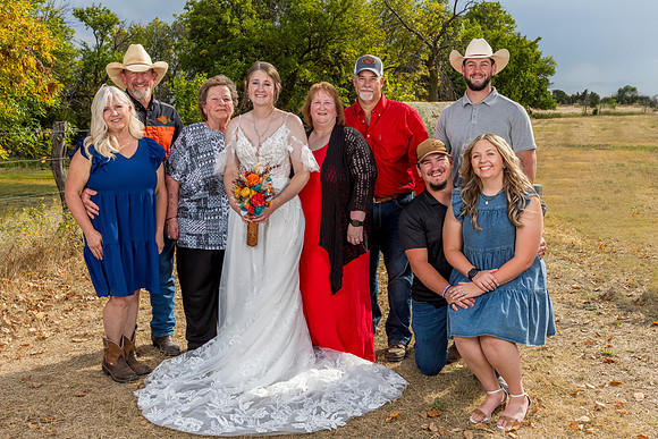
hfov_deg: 54.4
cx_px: 329
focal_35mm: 35
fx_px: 640
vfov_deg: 37.9
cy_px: 220
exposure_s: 1/250
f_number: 9
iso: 80
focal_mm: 35
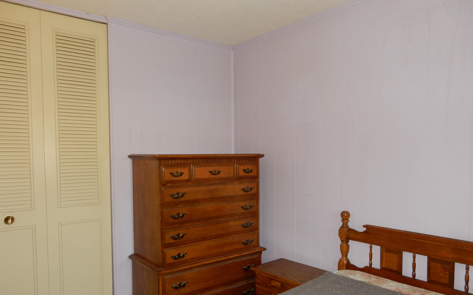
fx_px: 348
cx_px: 232
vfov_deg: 45.8
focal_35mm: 27
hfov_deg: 68.4
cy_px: 173
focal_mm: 4.5
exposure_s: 1/30
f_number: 3.7
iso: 200
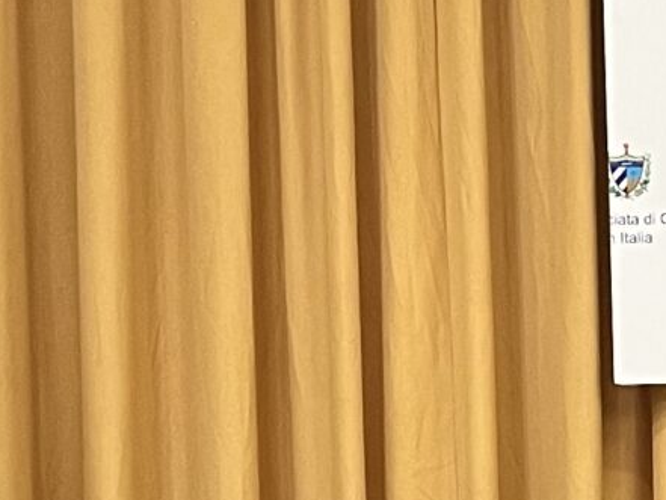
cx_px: 939
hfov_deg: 12.5
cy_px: 329
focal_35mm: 151
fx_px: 2906
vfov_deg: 9.8
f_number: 1.6
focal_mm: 5.1
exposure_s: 1/50
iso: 100
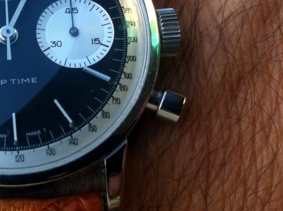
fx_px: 645
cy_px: 61
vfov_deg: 18.5
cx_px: -18
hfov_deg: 23.4
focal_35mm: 79
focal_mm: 3.9
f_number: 2.8
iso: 80
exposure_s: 1/100
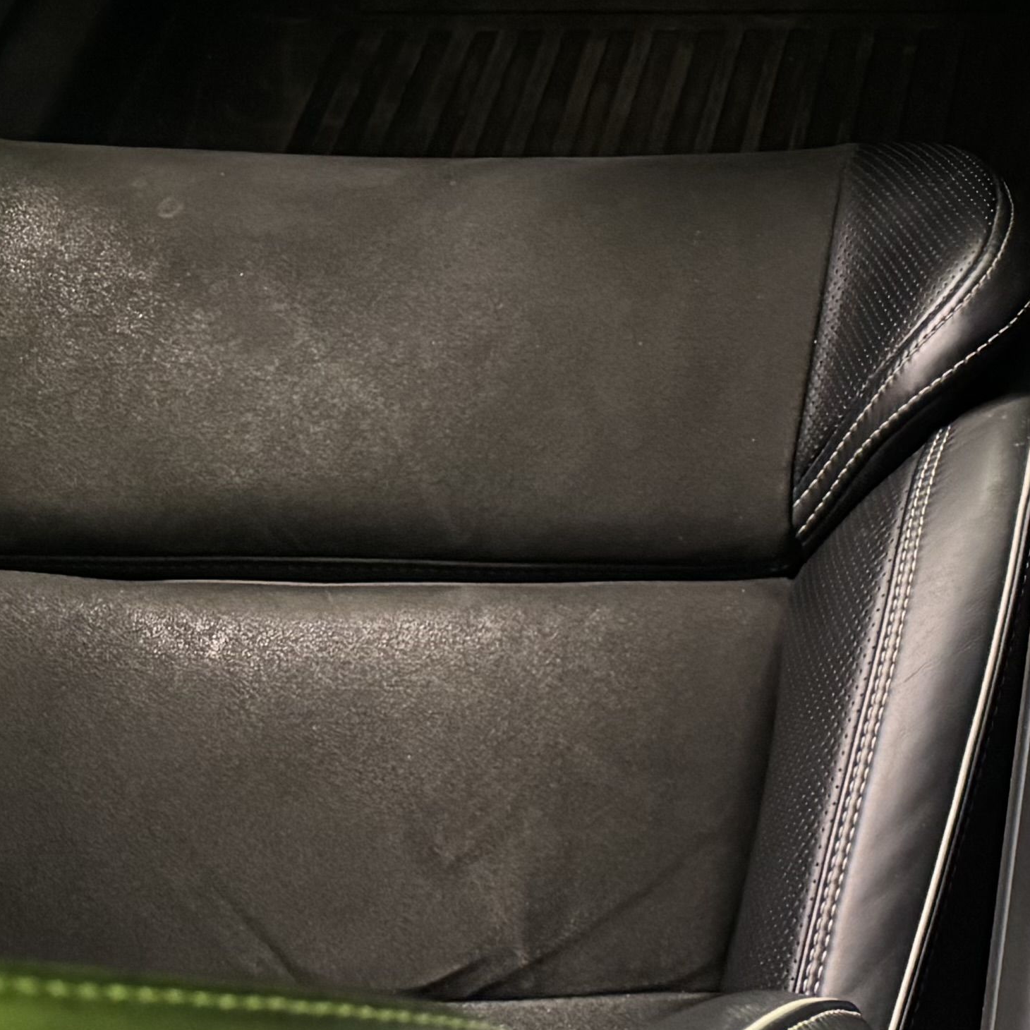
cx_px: 1422
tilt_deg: -38.3
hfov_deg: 19.0
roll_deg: +0.7
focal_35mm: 83
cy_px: -161
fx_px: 2794
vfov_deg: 19.8
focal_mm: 6.76
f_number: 1.78
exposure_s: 1/33
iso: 640
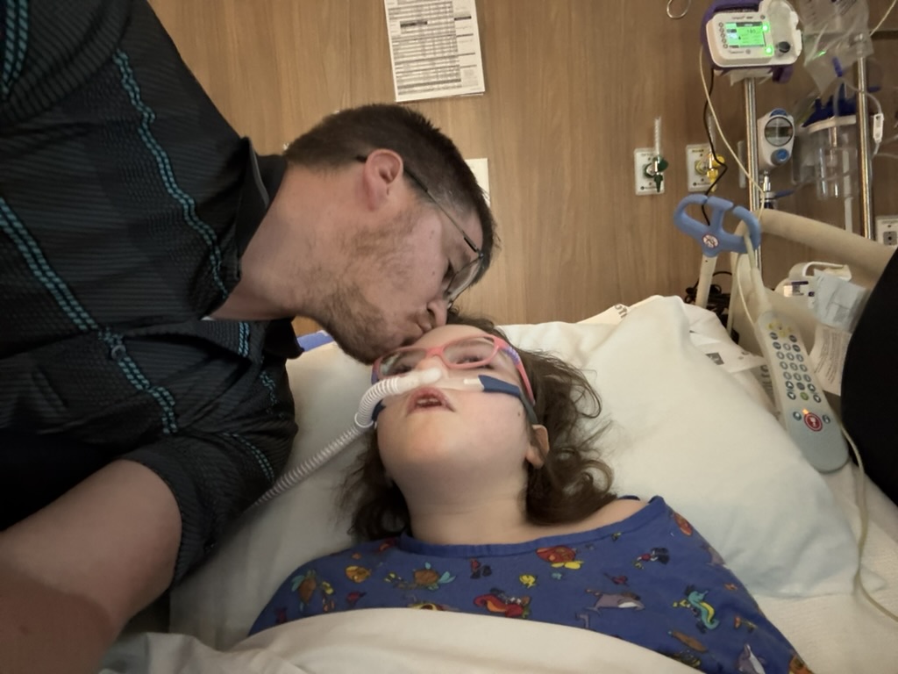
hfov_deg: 73.9
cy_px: 337
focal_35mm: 23
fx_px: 597
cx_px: 449
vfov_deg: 58.9
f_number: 1.9
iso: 800
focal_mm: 2.69
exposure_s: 1/15
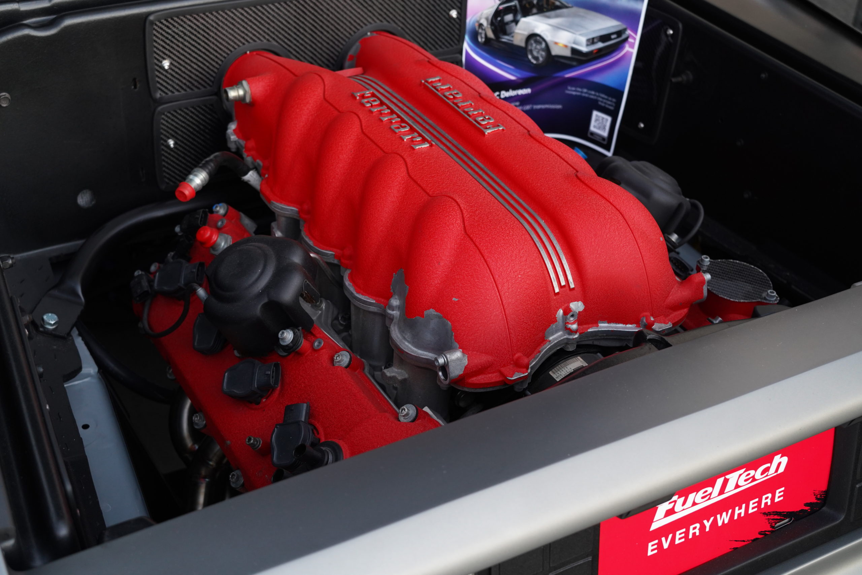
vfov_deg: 26.5
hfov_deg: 38.9
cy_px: 288
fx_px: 1221
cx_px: 431
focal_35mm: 51
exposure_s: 1/20
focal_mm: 51
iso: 1250
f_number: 5.6
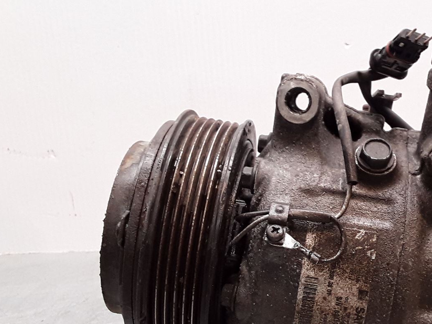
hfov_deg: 33.4
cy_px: 244
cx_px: 374
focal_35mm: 55
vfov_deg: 26.2
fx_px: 686
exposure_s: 1/50
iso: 80
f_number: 1.9
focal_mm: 2.91
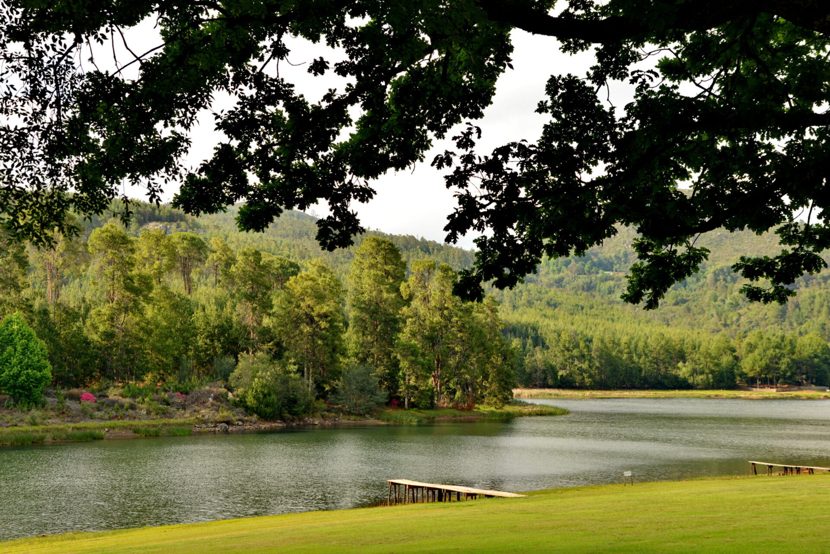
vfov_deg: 28.1
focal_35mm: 48
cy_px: 277
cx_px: 415
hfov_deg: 41.1
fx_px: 1107
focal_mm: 48
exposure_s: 1/320
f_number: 7.1
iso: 320
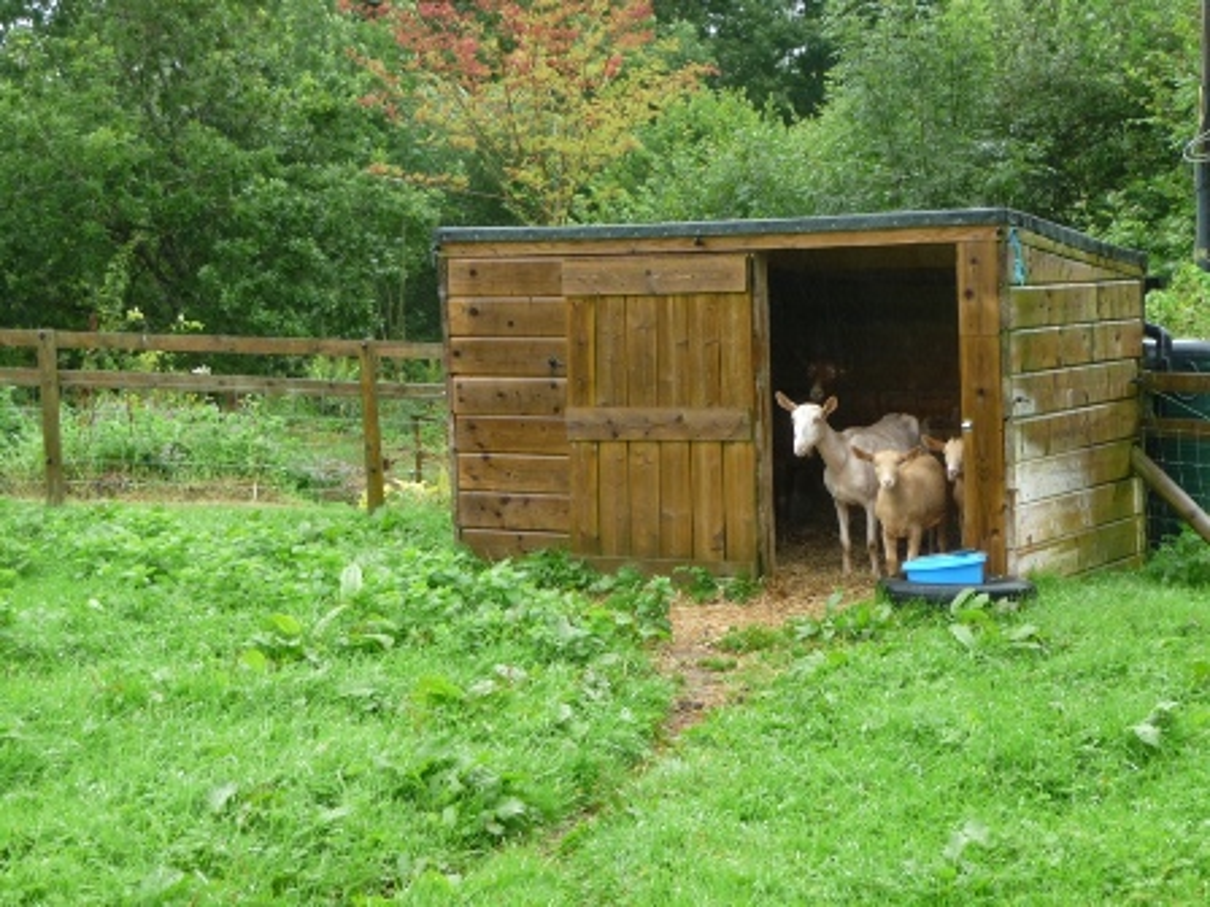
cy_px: 454
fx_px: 2517
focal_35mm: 72
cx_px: 605
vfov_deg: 20.4
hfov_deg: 27.0
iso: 125
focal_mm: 12.2
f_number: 4.6
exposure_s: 1/40
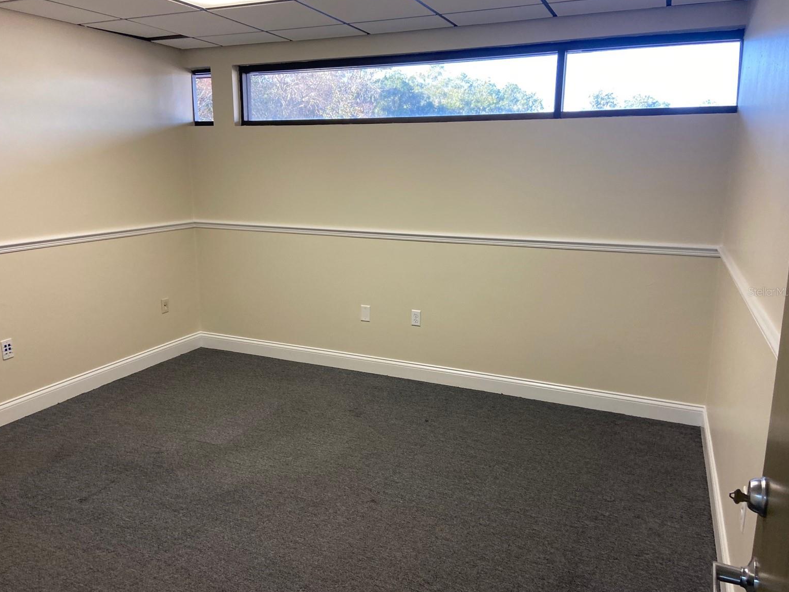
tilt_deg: -12.2
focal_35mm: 27
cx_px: 387
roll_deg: +0.3
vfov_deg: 51.4
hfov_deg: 65.3
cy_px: 291
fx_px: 615
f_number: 1.8
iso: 100
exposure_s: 1/120
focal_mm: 4.25
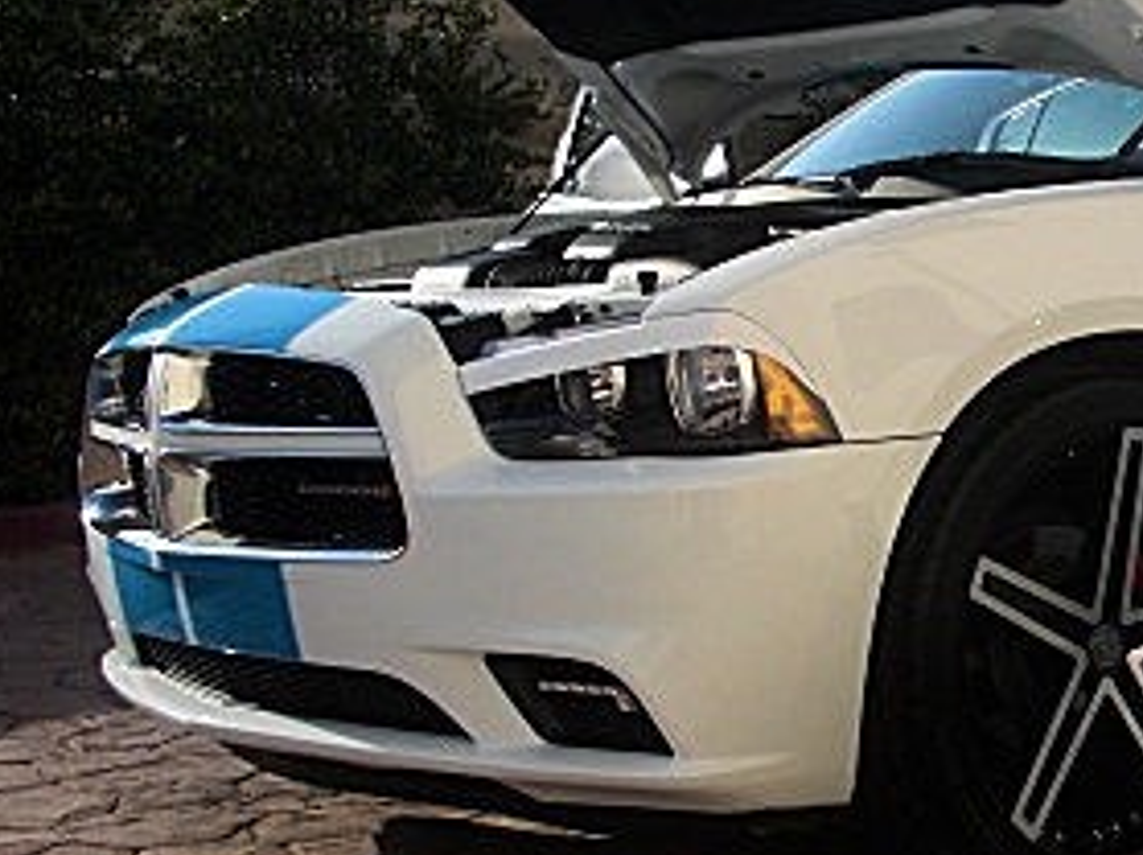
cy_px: 522
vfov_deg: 17.7
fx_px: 2738
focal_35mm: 83
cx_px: 1225
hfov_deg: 22.4
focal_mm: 6.3
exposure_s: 1/640
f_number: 2.8
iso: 50
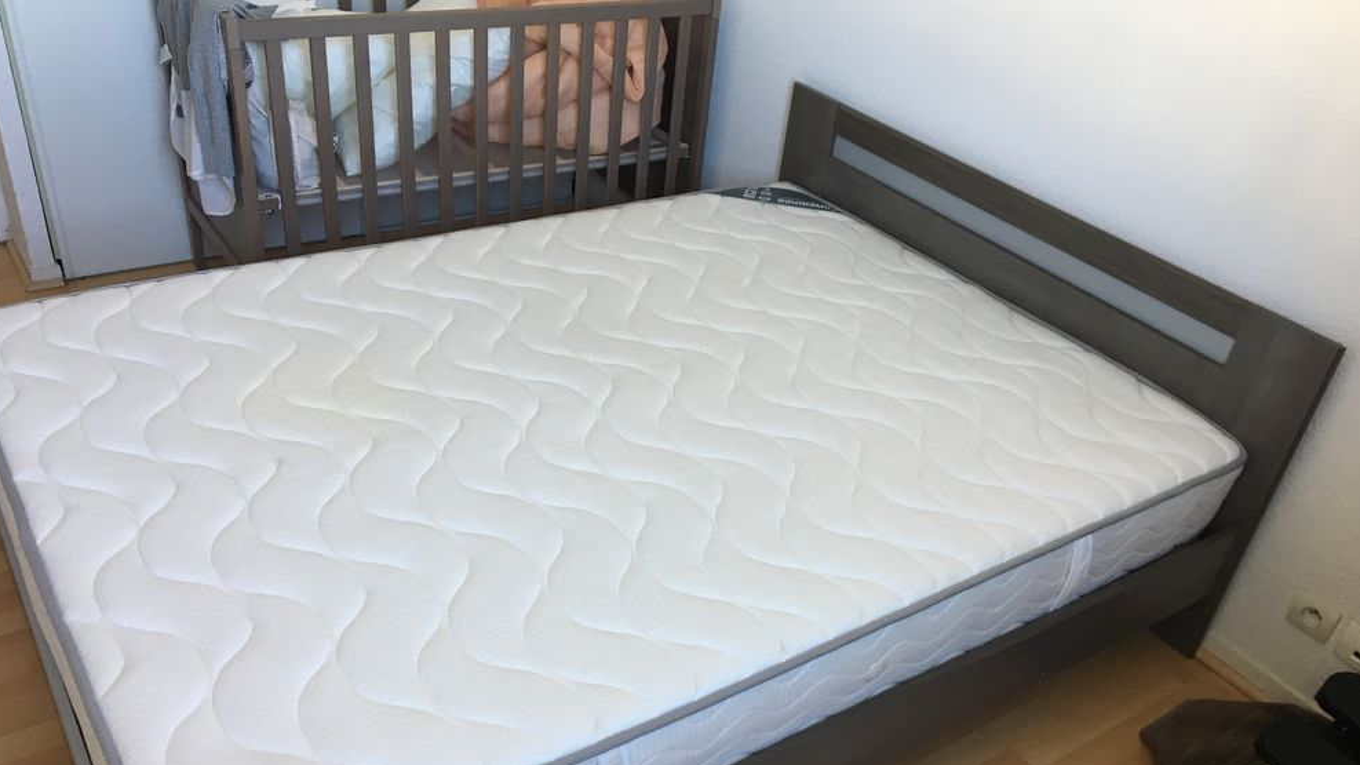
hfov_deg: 61.0
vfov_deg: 36.5
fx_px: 1154
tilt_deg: -35.7
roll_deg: -7.1
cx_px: 681
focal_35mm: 32
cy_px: 473
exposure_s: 1/33
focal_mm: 4.15
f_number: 2.2
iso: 64
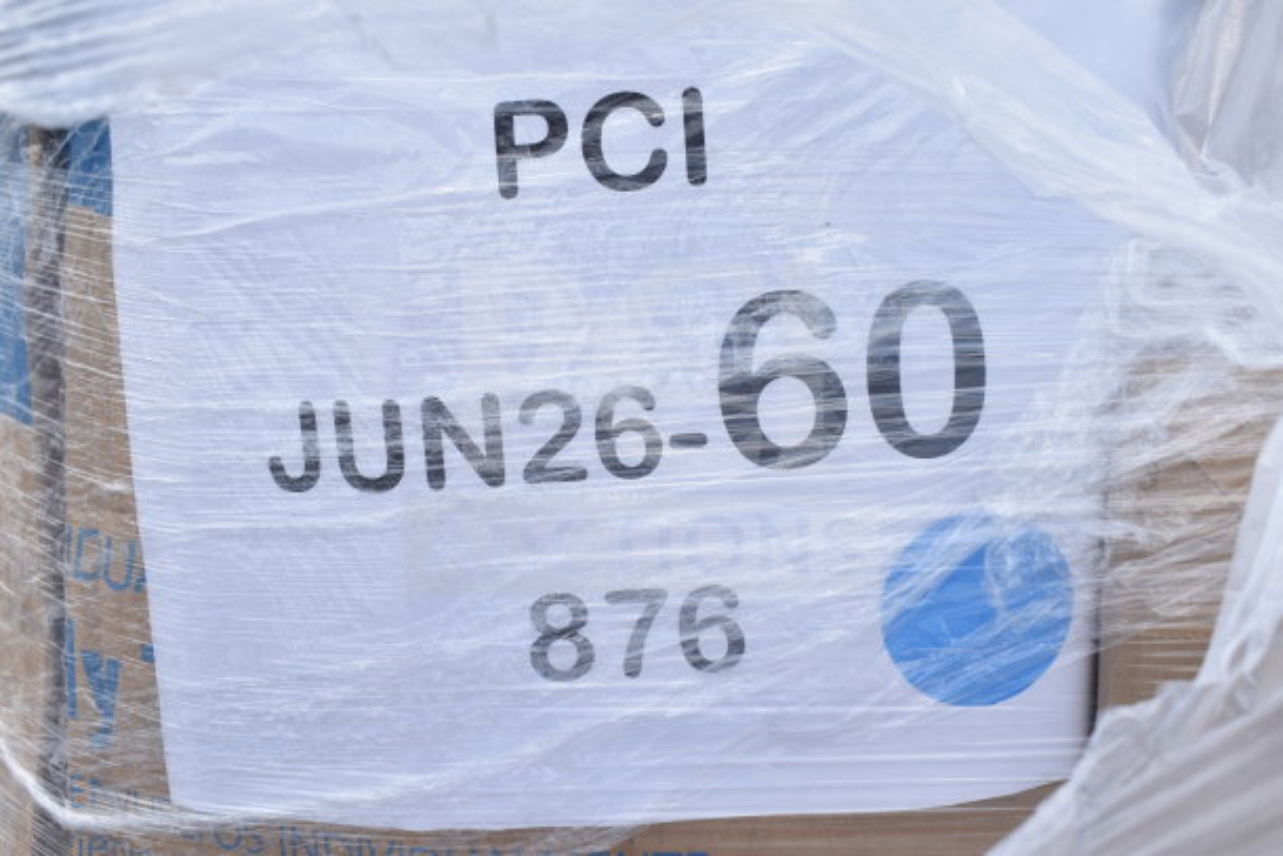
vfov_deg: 33.0
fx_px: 1444
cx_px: 642
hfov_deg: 47.9
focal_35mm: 40
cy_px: 428
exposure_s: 1/250
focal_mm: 27
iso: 200
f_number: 8
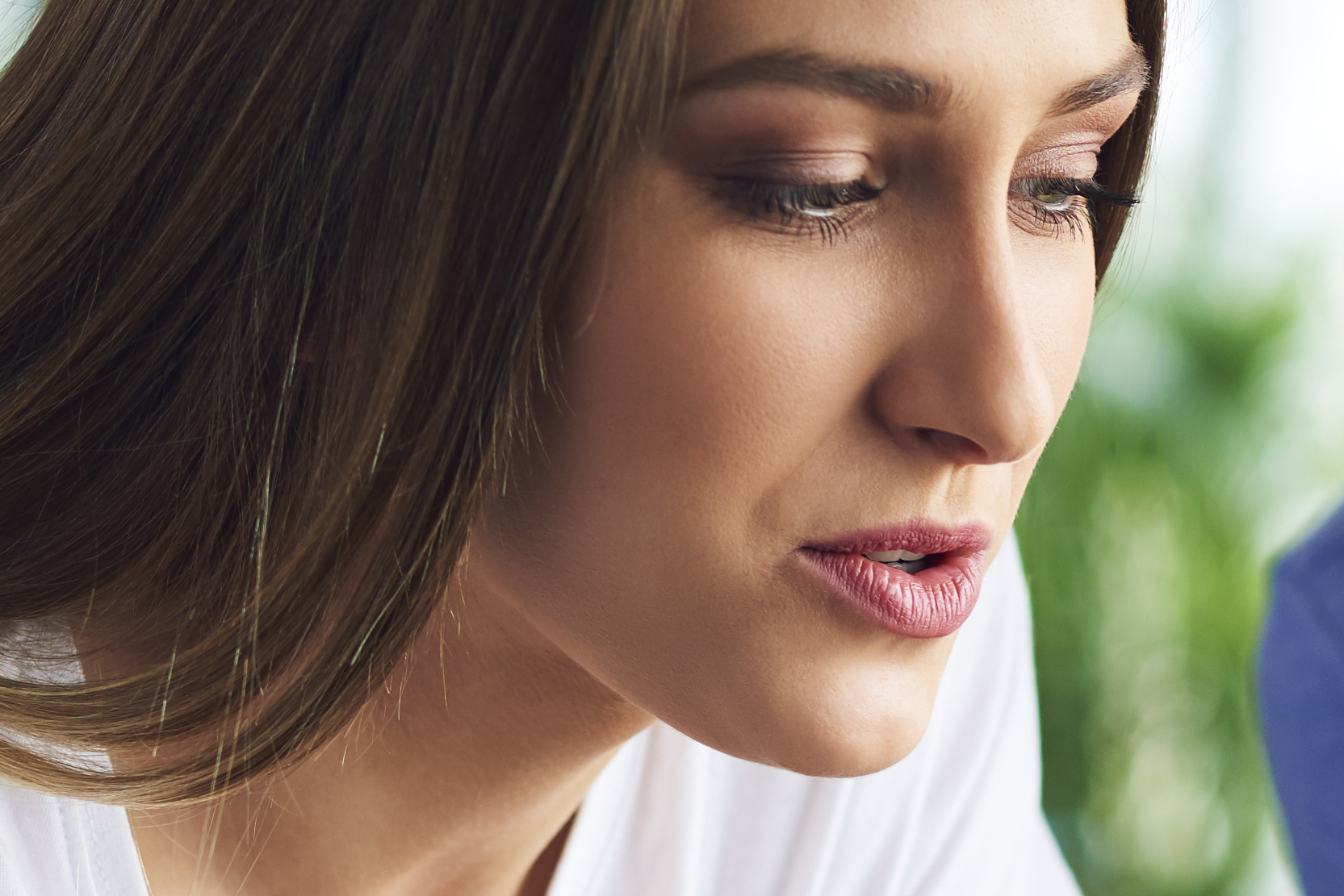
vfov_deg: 6.2
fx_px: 8252
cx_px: 825
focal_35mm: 221
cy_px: 831
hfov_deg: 9.3
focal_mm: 50
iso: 160
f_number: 2.5
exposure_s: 1/160
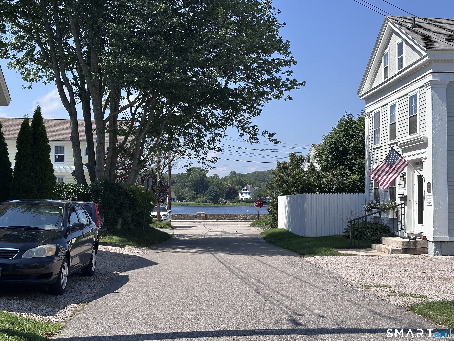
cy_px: 170
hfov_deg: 39.7
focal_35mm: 48
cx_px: 227
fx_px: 630
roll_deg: -0.9
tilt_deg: +2.8
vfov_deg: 30.3
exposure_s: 1/3731
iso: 64
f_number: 1.78
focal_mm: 6.86
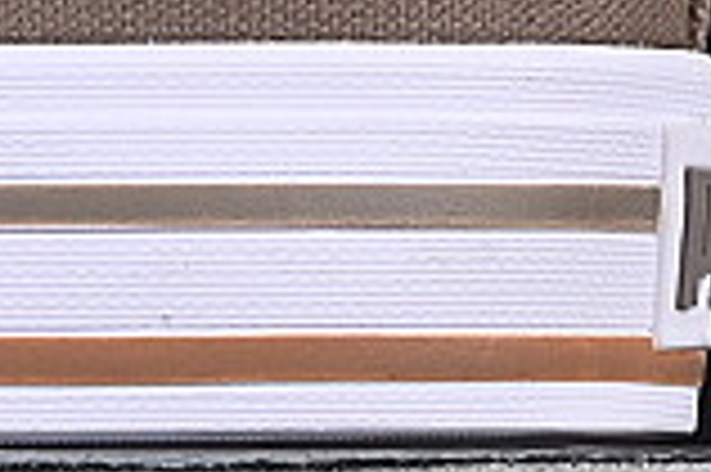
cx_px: -882
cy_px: -557
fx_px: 10121
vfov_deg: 2.7
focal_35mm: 513
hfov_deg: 4.0
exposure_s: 1/80
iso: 160
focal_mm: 50
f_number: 8
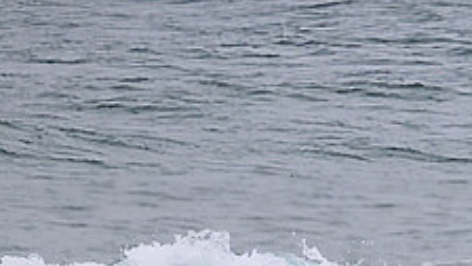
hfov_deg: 1.0
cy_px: 354
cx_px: 571
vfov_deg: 0.6
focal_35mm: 2167
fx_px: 27121
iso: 900
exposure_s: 1/2000
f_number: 11
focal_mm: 800
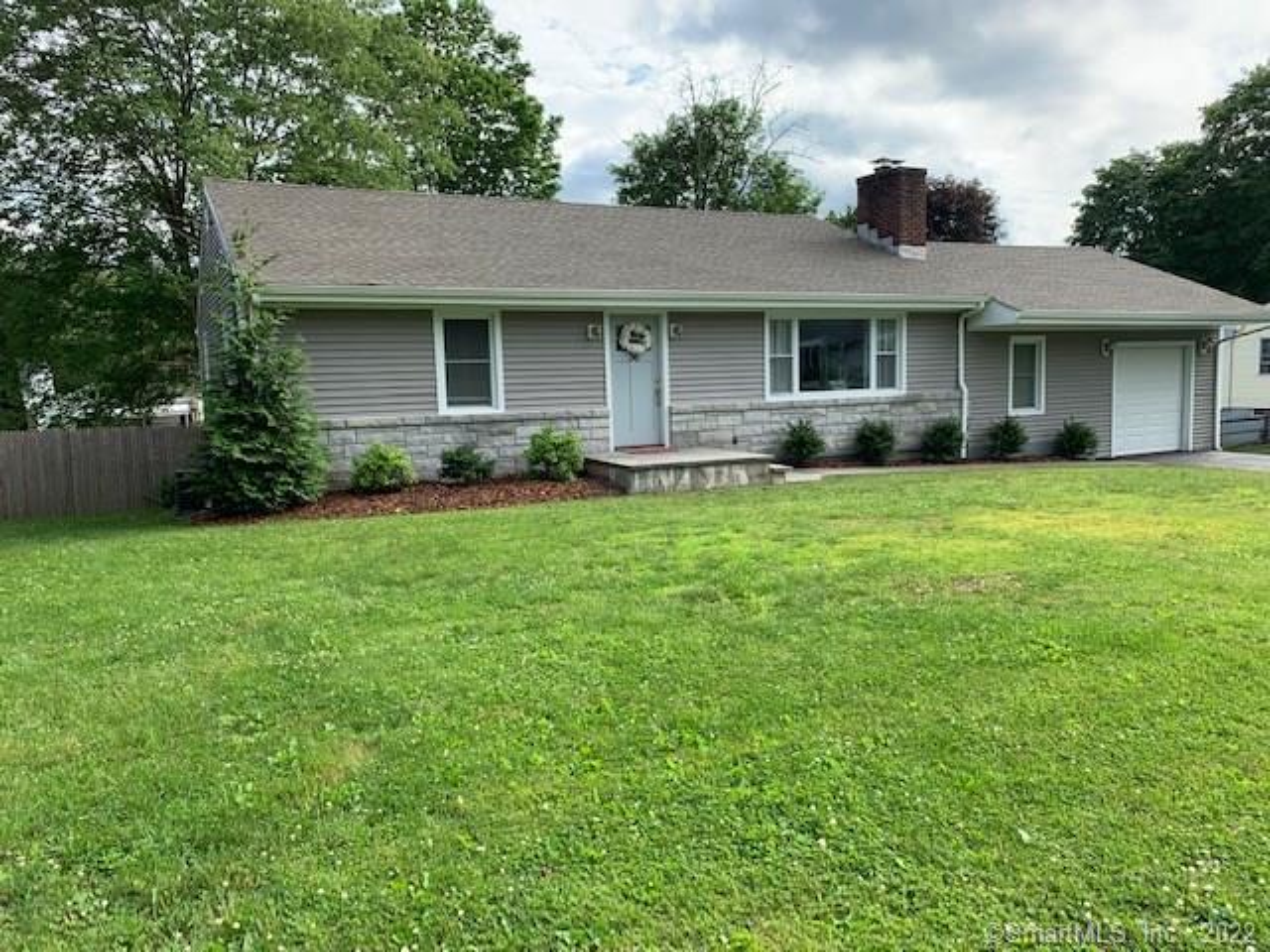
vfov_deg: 53.1
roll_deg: +0.4
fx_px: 954
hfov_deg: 67.3
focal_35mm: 26
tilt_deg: -6.8
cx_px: 635
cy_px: 476
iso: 25
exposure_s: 1/635
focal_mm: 4.25
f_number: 1.8
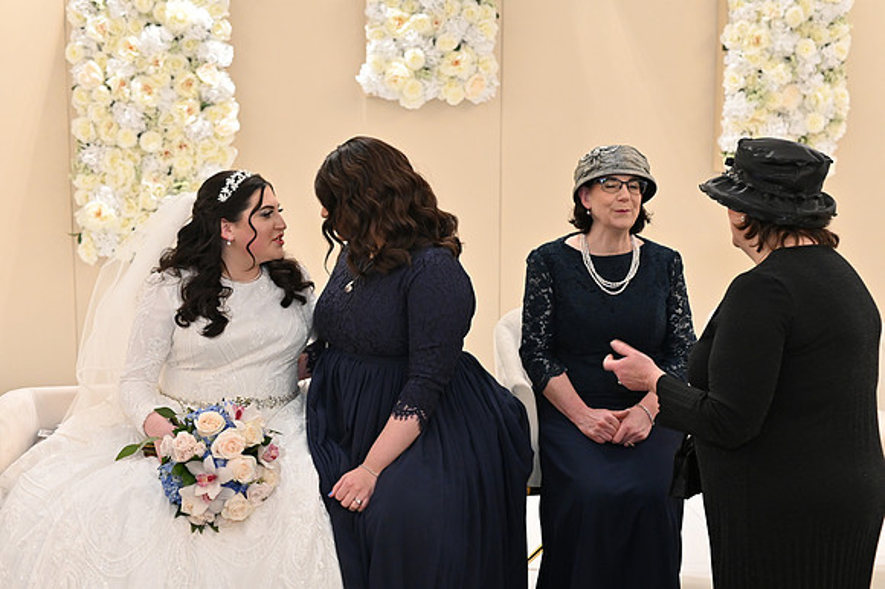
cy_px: 294
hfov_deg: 39.6
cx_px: 442
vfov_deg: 27.0
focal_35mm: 50
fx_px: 1228
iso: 3200
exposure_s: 1/100
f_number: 4
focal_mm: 50
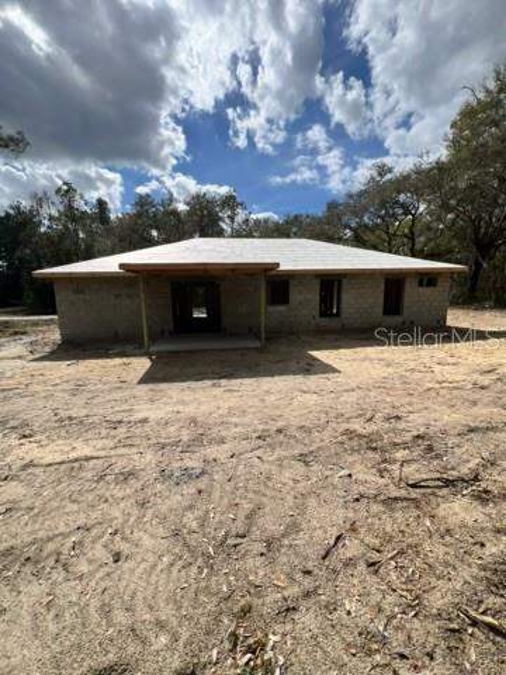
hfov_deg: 89.9
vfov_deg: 106.2
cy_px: 338
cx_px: 253
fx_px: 253
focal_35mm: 13
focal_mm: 1.57
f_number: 1.8
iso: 32
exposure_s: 1/2053
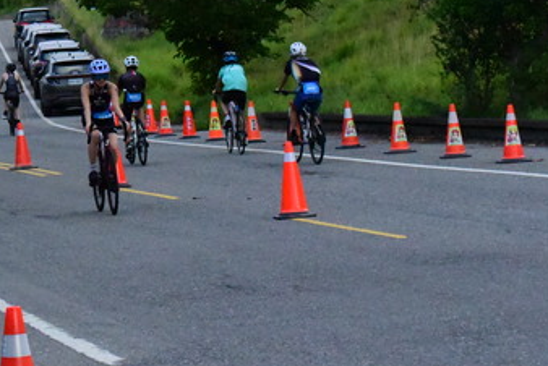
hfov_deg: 9.6
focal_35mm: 212
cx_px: -44
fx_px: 3230
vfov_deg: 6.5
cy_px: 113
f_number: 14
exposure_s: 1/3200
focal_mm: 92
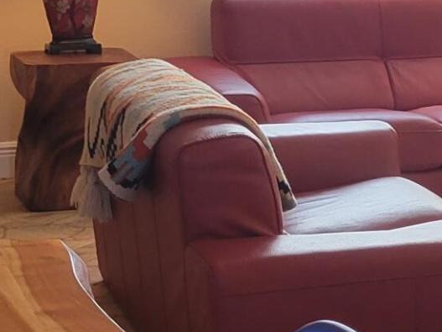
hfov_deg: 13.6
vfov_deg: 10.4
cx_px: 497
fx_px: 1813
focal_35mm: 142
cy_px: 184
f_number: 1.8
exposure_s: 1/120
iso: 125
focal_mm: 5.4
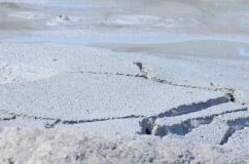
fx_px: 2242
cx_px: 76
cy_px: 61
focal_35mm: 325
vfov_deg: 4.2
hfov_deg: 6.4
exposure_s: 1/640
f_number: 8
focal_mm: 82
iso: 200
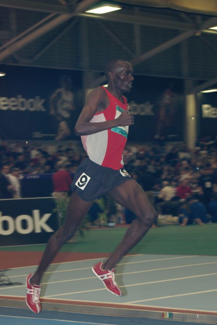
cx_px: 108
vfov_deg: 18.7
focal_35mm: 110
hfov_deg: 12.5
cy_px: 162
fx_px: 989
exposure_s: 1/125
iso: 800
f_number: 6.3
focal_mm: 73
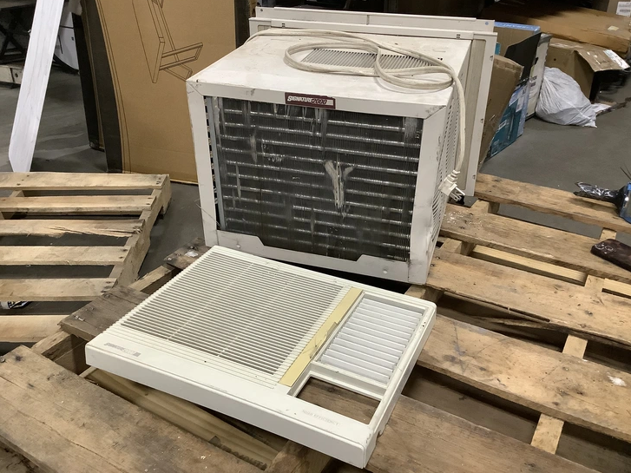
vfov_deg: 44.1
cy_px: 231
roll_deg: -0.8
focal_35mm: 32
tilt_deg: -29.3
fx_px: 583
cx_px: 311
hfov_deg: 56.8
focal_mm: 3.3
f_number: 2.4
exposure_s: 1/40
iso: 320
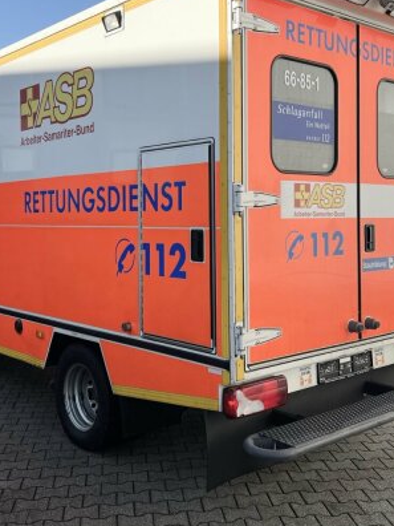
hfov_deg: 34.3
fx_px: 637
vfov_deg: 44.6
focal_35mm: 42
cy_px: 220
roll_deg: -2.3
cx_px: 200
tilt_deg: -0.7
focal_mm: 5.7
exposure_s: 1/3704
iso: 50
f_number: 1.5
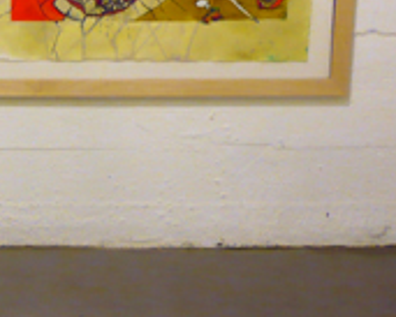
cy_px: -40
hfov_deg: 17.8
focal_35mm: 104
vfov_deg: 14.4
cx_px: -45
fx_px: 1220
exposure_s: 1/30
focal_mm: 5.8
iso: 200
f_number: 2.8
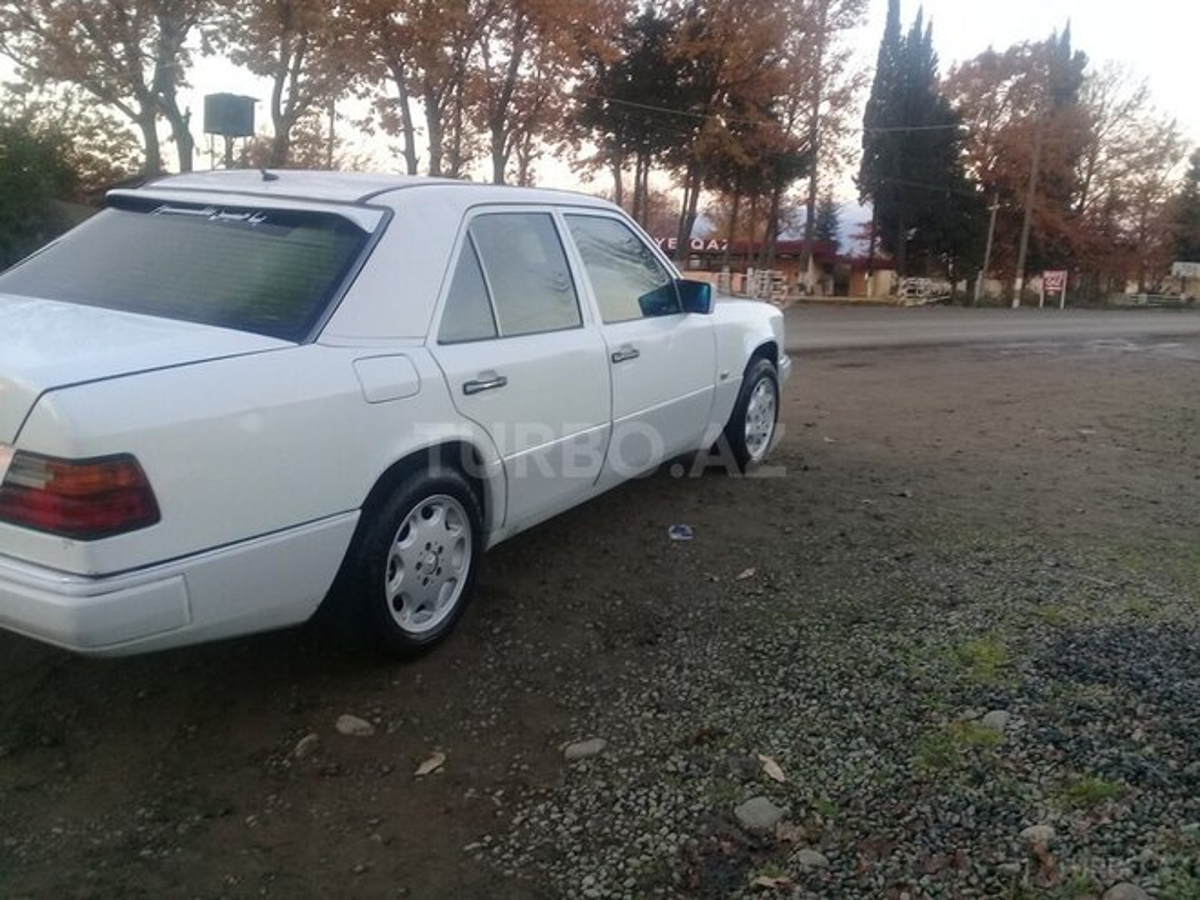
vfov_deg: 45.4
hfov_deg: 58.4
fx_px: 1075
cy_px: 450
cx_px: 600
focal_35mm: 31
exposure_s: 1/50
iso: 64
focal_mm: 3.3
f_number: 2.2
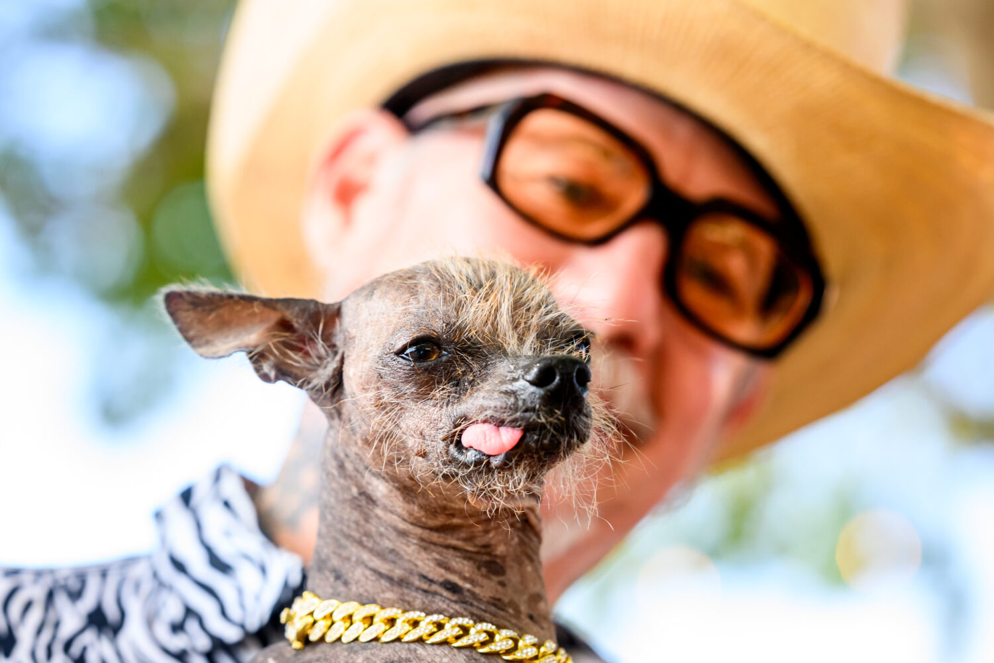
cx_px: 497
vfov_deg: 10.2
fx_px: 3727
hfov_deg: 15.2
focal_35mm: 135
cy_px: 332
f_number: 4.8
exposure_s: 1/1500
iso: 3200
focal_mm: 135
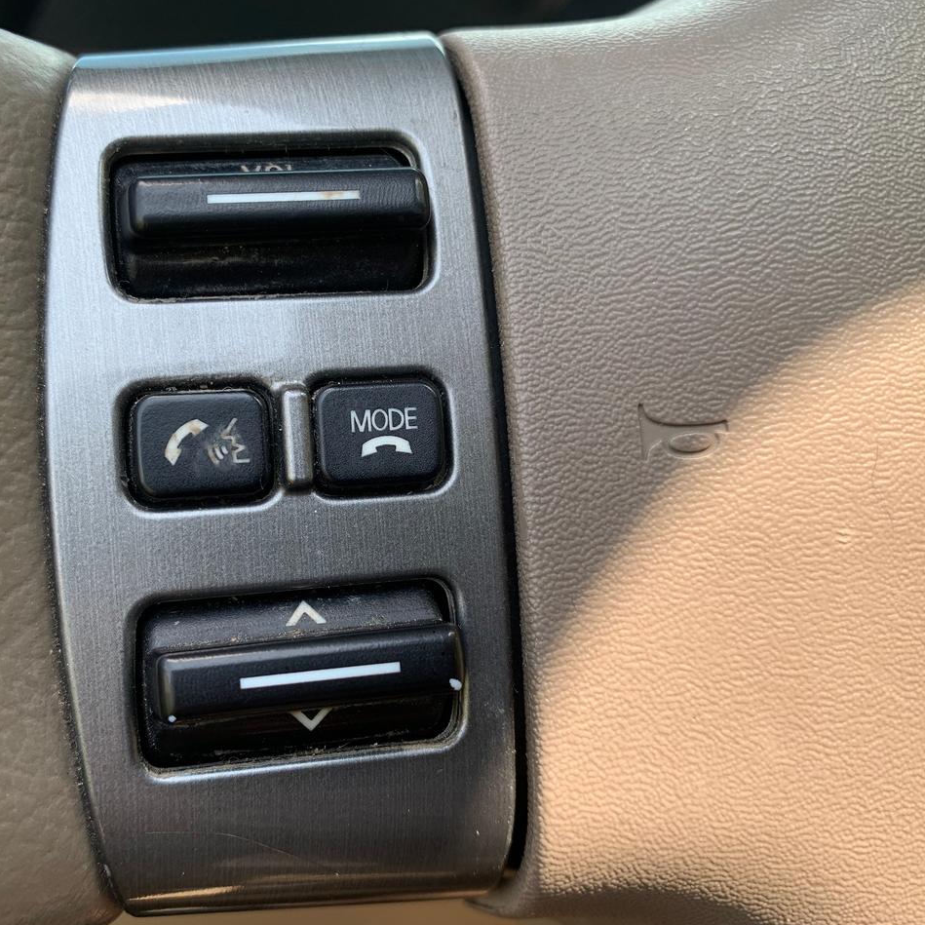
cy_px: 465
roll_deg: -13.1
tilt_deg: -13.1
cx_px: 387
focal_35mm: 31
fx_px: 937
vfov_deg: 52.5
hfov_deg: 52.3
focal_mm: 4.25
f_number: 1.8
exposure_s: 1/272
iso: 25
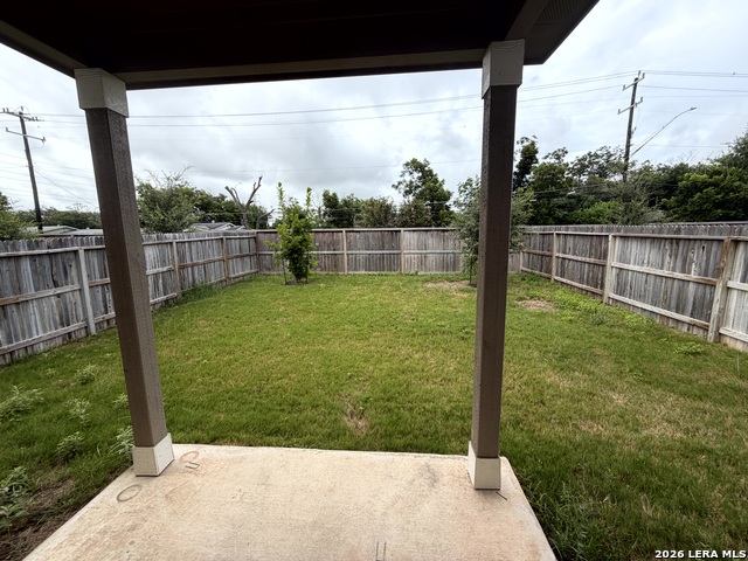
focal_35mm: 14
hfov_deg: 102.1
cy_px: 280
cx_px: 374
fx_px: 303
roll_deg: +1.6
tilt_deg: -8.3
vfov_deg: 85.7
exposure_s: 1/770
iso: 40
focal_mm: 2.22
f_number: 2.2
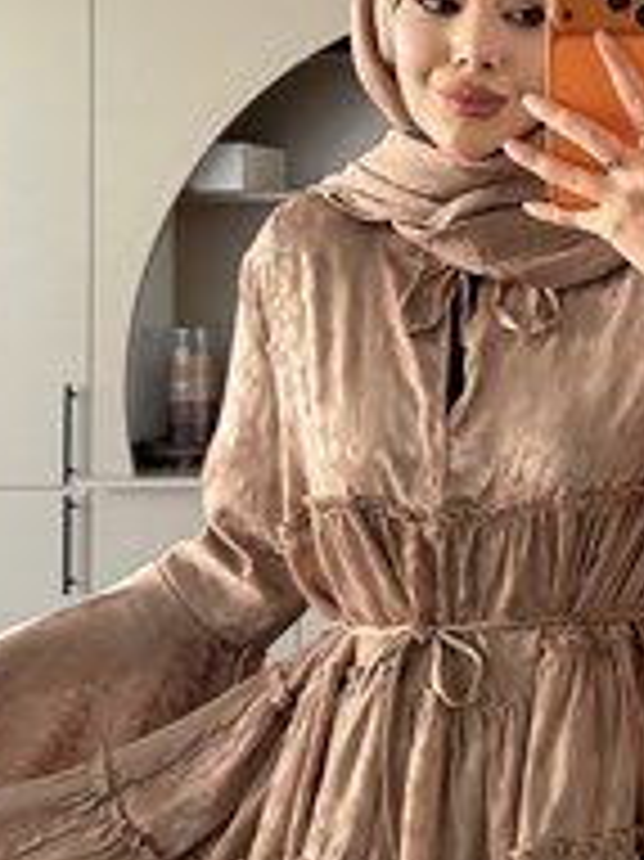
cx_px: 563
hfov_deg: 27.1
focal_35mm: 52
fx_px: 1291
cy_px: 457
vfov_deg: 36.8
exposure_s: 1/84
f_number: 1.78
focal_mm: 6.76
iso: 200
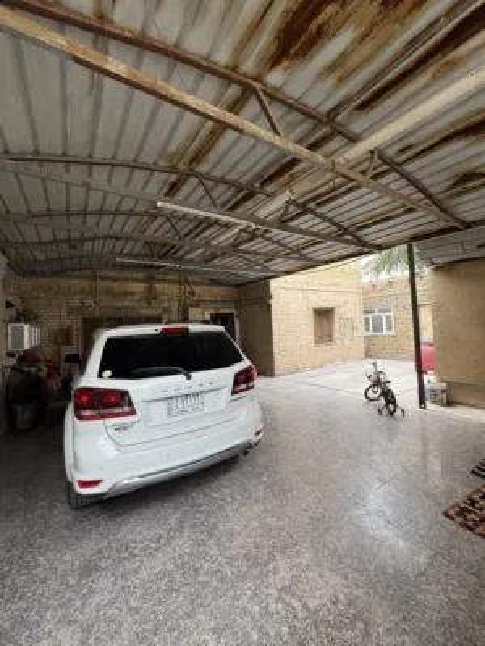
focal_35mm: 14
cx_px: 242
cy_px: 323
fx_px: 262
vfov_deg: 102.1
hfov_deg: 85.7
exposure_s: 1/224
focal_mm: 2.22
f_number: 2.2
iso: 40
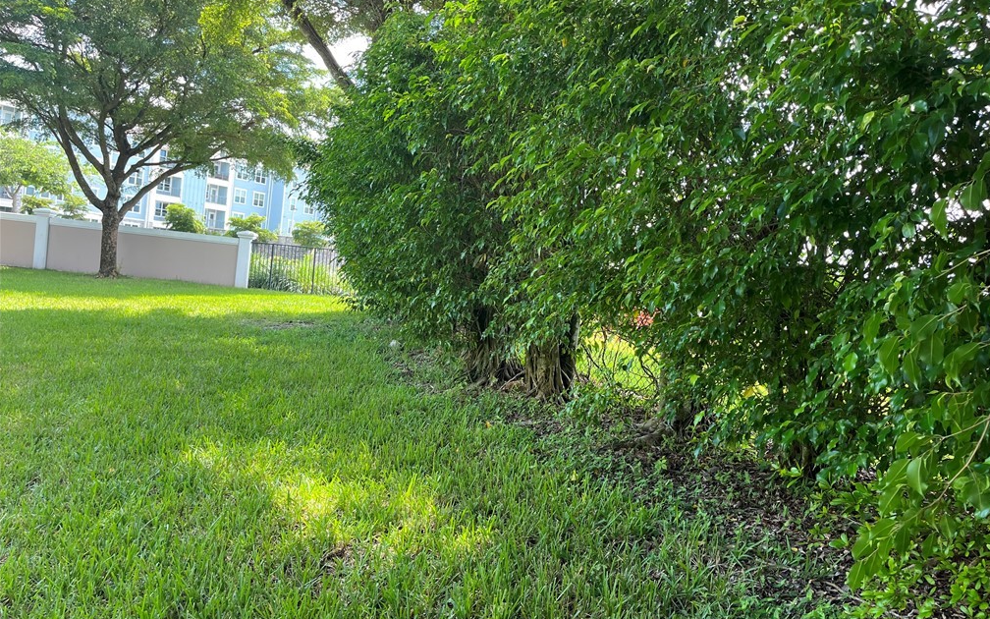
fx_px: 755
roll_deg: -6.2
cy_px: 299
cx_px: 502
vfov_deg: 44.5
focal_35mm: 28
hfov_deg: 66.5
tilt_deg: -0.6
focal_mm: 5.1
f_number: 1.6
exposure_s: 1/164
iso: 50
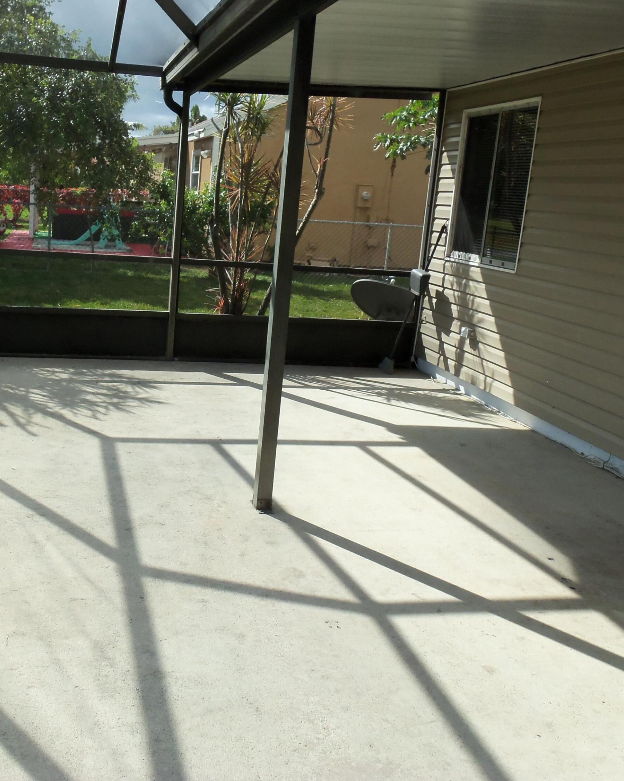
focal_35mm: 38
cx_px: 181
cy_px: 391
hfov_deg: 38.5
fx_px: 877
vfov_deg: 47.9
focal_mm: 5.2
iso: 80
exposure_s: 1/100
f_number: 8.6
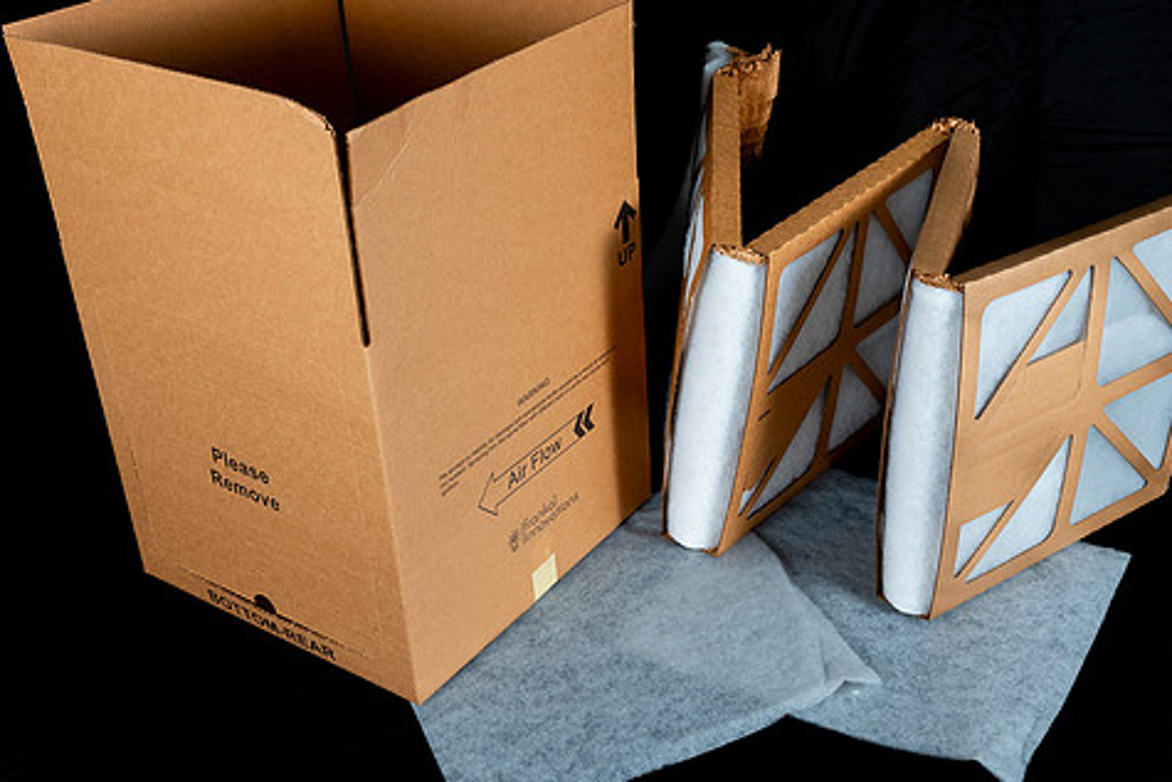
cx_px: 664
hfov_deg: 44.4
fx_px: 1433
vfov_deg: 30.5
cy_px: 391
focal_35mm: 44
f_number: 8
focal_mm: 36
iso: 160
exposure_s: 1/125
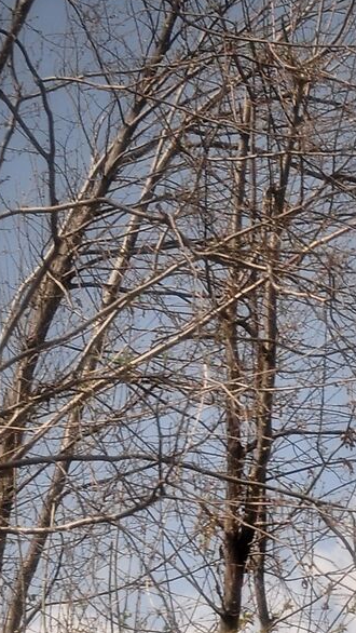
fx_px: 3018
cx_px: 953
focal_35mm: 180
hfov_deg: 6.3
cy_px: 782
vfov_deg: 11.7
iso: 400
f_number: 9
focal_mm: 28
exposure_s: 1/125
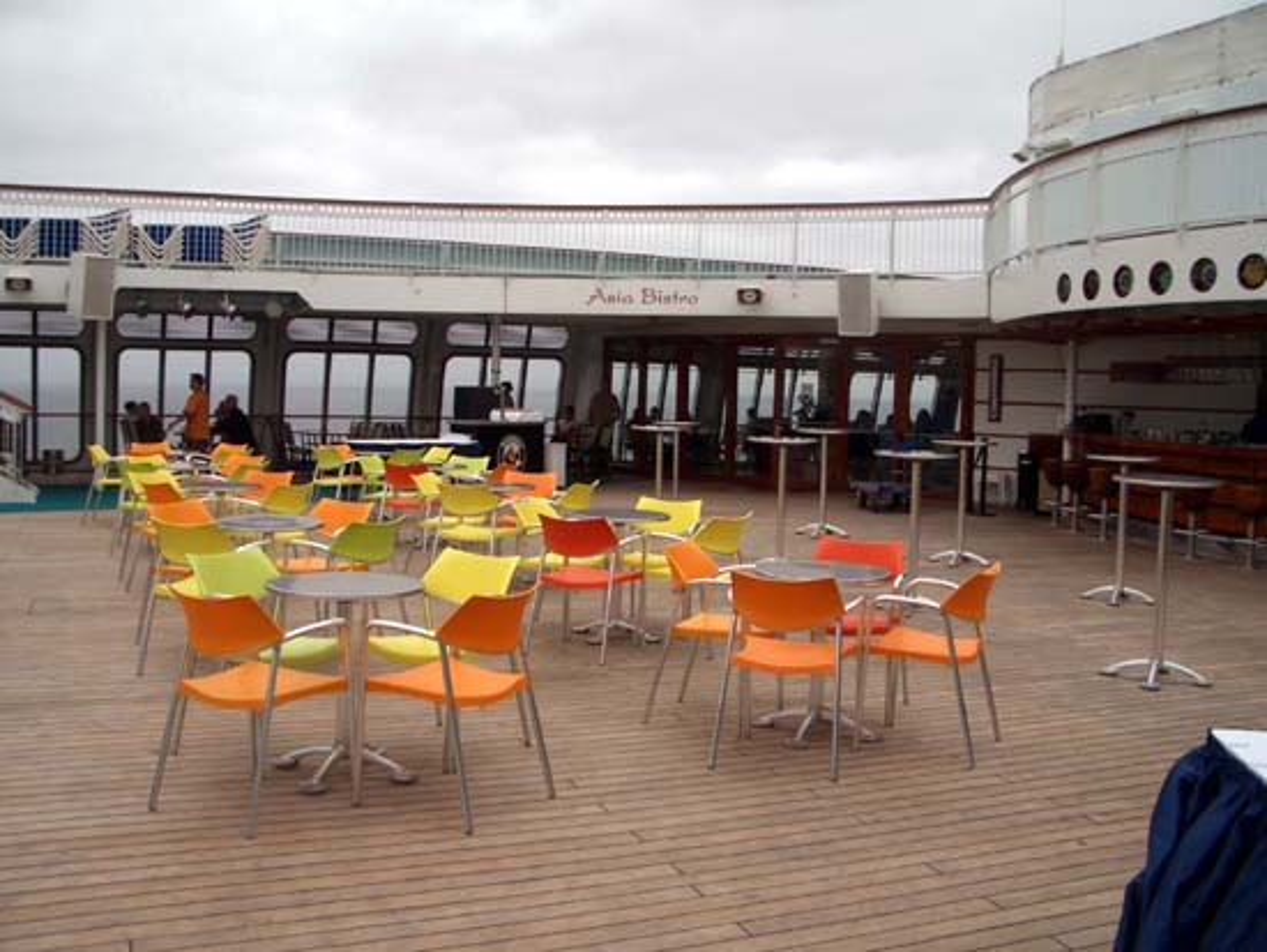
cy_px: 476
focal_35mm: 35
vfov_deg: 40.7
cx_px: 634
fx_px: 1282
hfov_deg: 52.6
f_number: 4.3
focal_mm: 5.8
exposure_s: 1/400
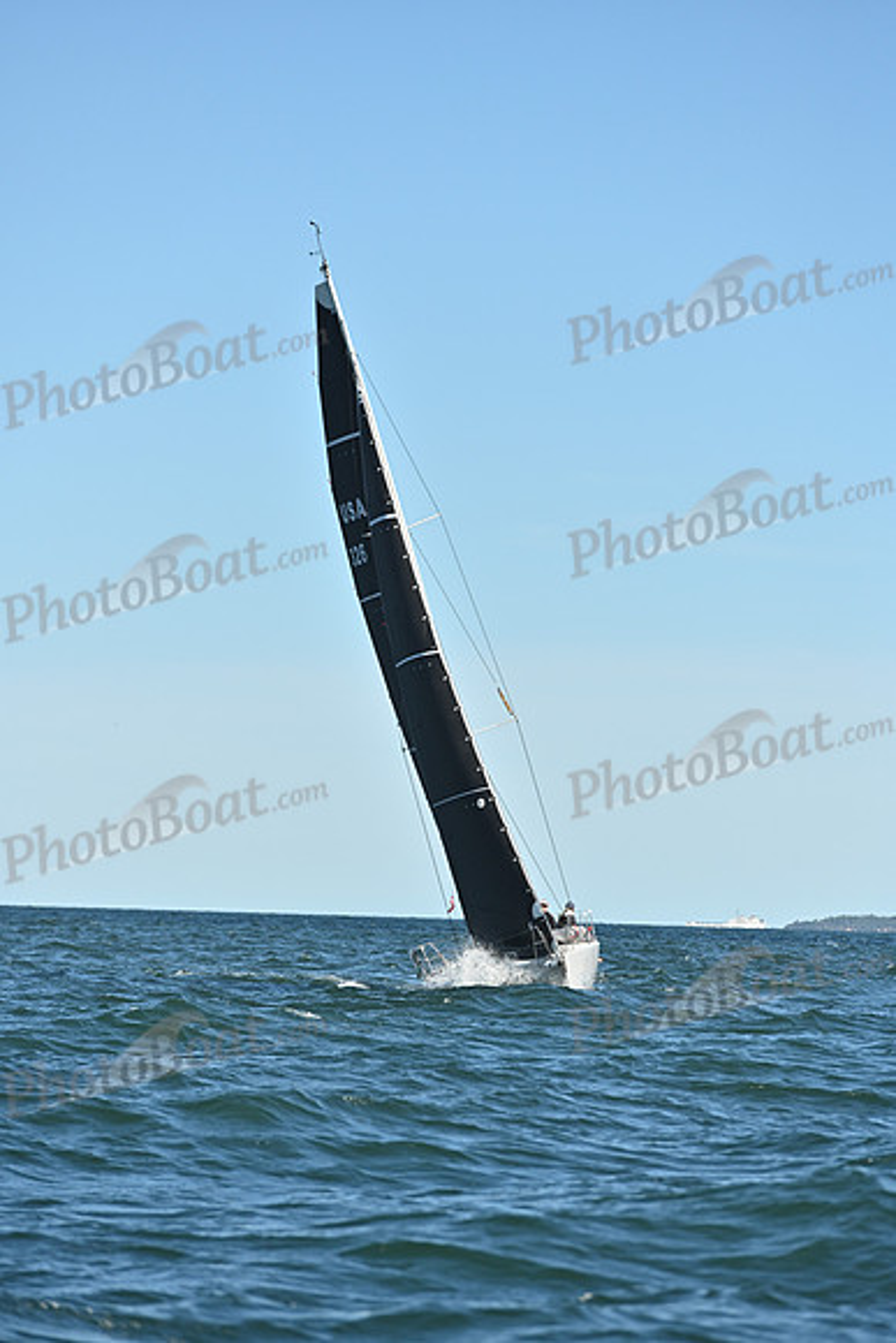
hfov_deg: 7.4
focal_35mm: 185
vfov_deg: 11.1
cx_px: 448
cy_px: 672
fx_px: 6902
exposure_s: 1/3200
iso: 320
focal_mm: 185
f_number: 5.6
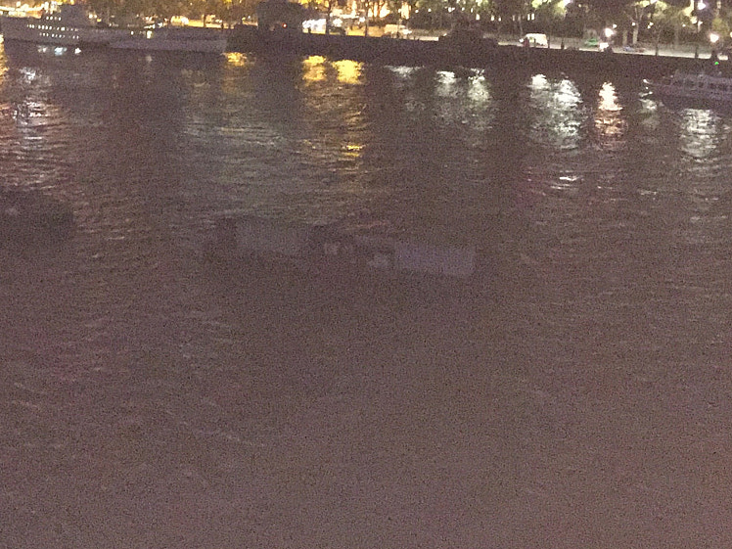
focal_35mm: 62
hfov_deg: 29.3
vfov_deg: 22.7
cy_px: -9
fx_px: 1311
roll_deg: +0.2
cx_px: 16
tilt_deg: -1.8
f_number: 2.2
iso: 1600
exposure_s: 1/17
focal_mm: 4.15
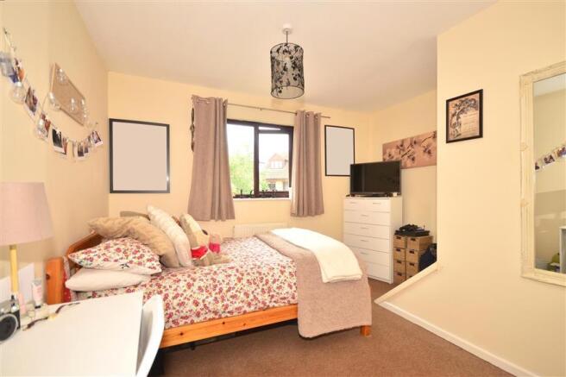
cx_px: 283
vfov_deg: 77.3
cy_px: 188
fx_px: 236
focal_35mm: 15
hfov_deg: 100.4
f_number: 5
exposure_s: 1/20
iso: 200
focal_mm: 10
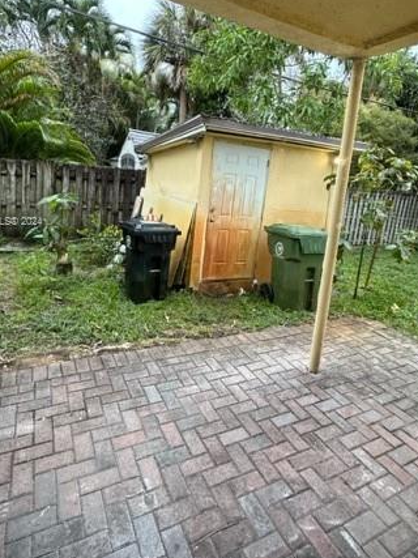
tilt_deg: -8.3
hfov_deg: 63.4
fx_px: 338
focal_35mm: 21
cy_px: 222
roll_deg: -6.0
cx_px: 206
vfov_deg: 78.1
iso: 160
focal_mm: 2.22
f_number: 2.2
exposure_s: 1/120
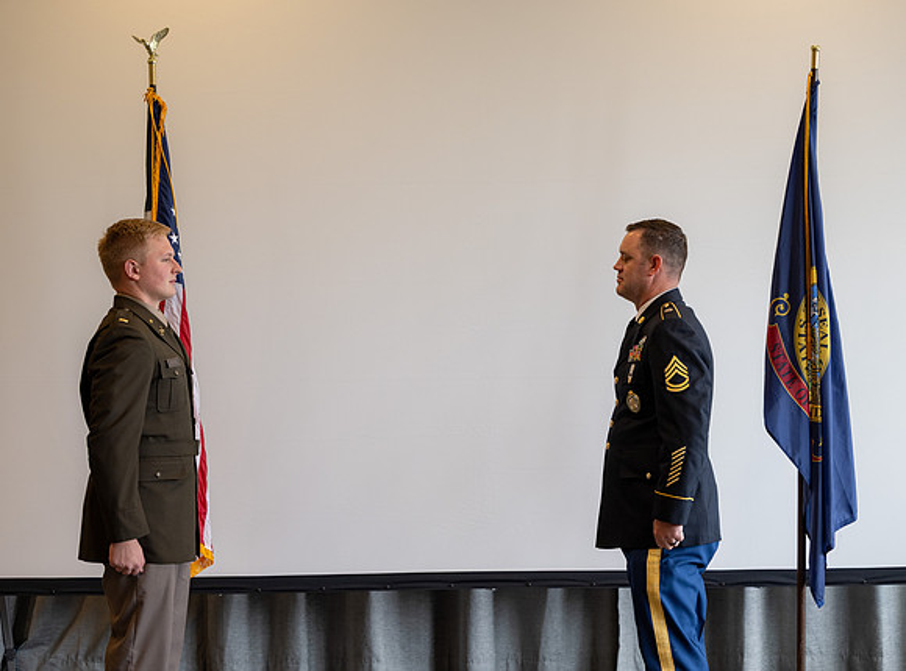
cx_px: 470
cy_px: 329
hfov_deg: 24.5
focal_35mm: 80
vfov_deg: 18.3
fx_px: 2086
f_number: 2.8
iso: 500
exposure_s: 1/200
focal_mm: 73
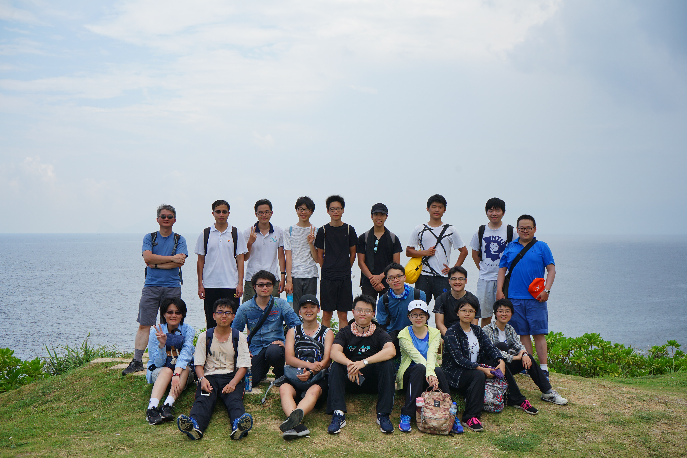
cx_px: 344
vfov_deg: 30.5
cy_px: 229
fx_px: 840
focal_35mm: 44
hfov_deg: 44.5
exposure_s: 1/160
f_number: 9
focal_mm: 44
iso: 100
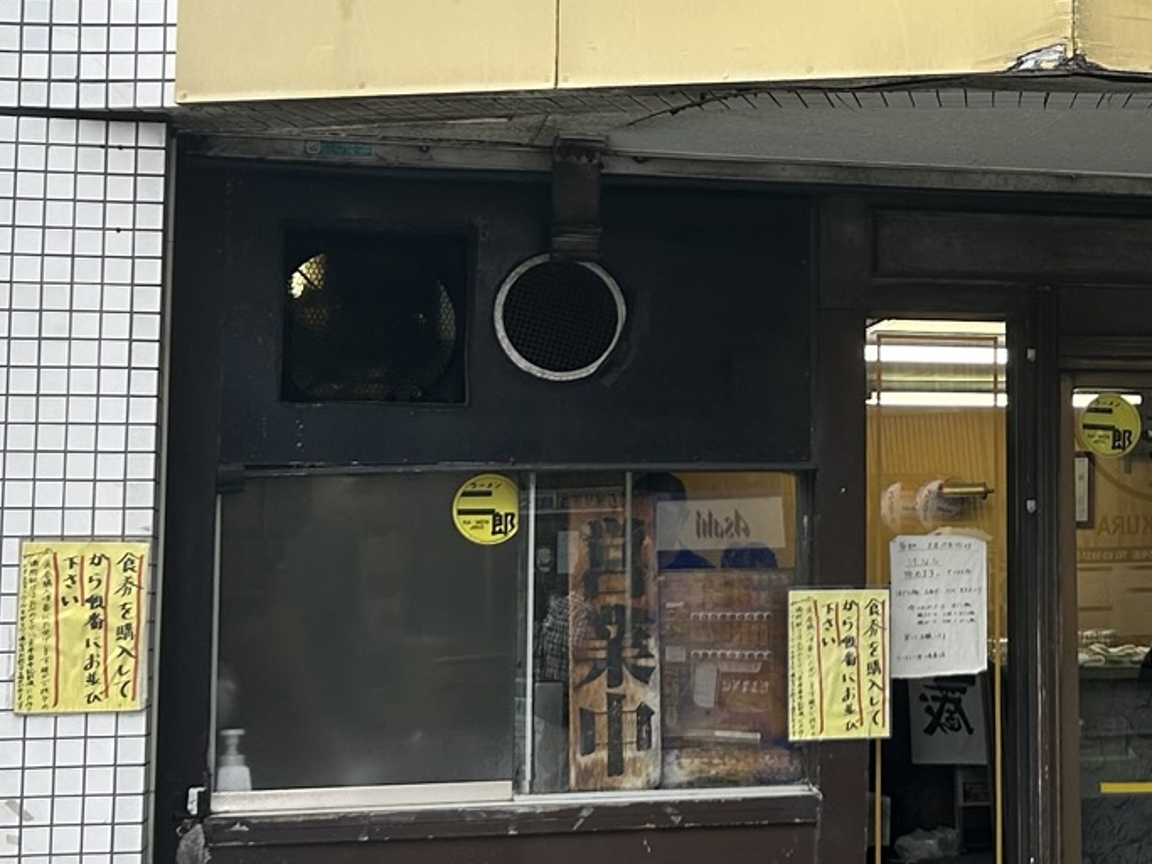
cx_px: 1071
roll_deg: +1.3
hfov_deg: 24.8
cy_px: 288
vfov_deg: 19.3
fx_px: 2529
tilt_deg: +4.4
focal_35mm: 76
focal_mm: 5.7
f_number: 1.5
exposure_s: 1/375
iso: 50
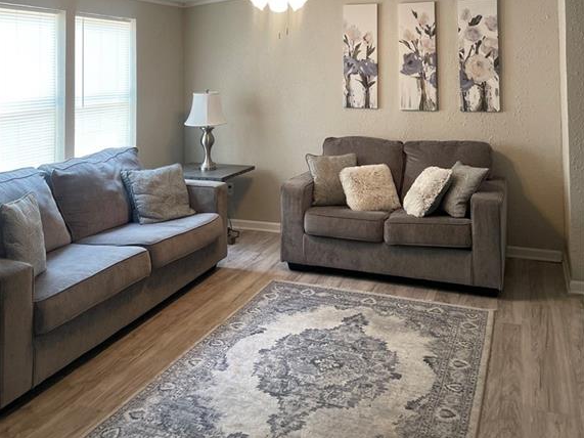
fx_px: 590
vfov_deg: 38.1
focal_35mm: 35
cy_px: 47
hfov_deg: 52.6
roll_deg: +0.0
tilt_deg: +2.1
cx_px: 293
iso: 125
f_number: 1.6
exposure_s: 1/120
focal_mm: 4.2
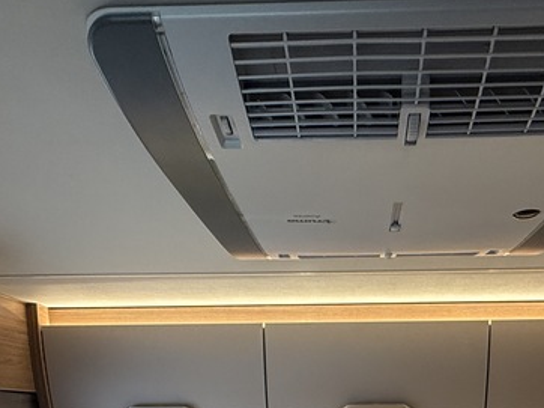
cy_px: 527
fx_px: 612
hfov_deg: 47.4
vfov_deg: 29.7
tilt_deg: -8.8
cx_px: 347
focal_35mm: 39
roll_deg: +0.7
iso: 250
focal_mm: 2.22
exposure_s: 1/99
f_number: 2.2
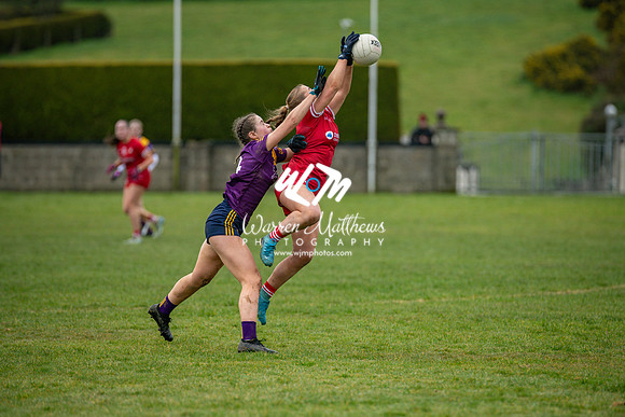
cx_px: 312
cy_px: 208
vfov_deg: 5.1
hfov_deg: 7.6
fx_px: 4688
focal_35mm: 270
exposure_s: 1/640
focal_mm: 270
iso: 1000
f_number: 2.8
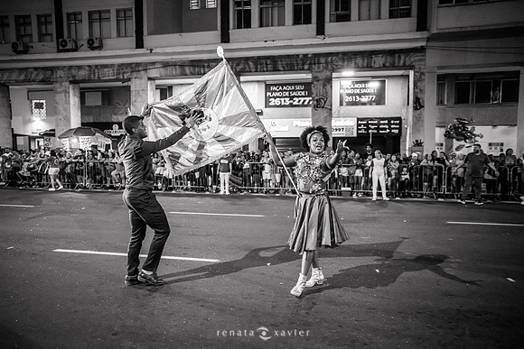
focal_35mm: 24
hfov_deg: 73.7
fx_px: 349
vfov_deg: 53.2
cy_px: 174
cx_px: 262
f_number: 1.8
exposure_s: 1/200
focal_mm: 24
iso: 2500
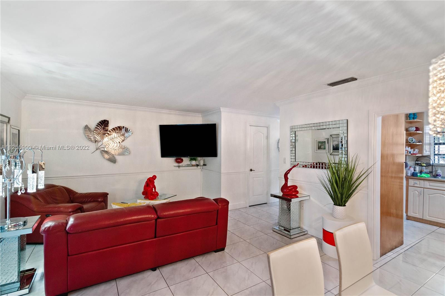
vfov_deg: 73.8
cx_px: 222
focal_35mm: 16
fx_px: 198
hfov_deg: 96.7
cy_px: 148
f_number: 7.1
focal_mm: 16
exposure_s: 1/30
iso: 1000
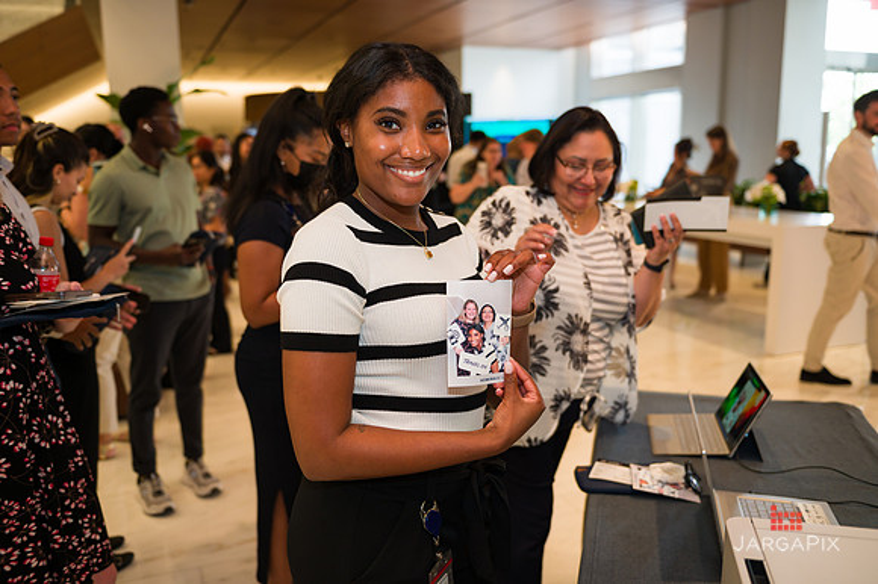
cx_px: 439
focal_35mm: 31
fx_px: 756
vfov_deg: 42.3
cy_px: 292
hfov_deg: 60.3
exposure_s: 1/200
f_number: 3.2
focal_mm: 31
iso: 320
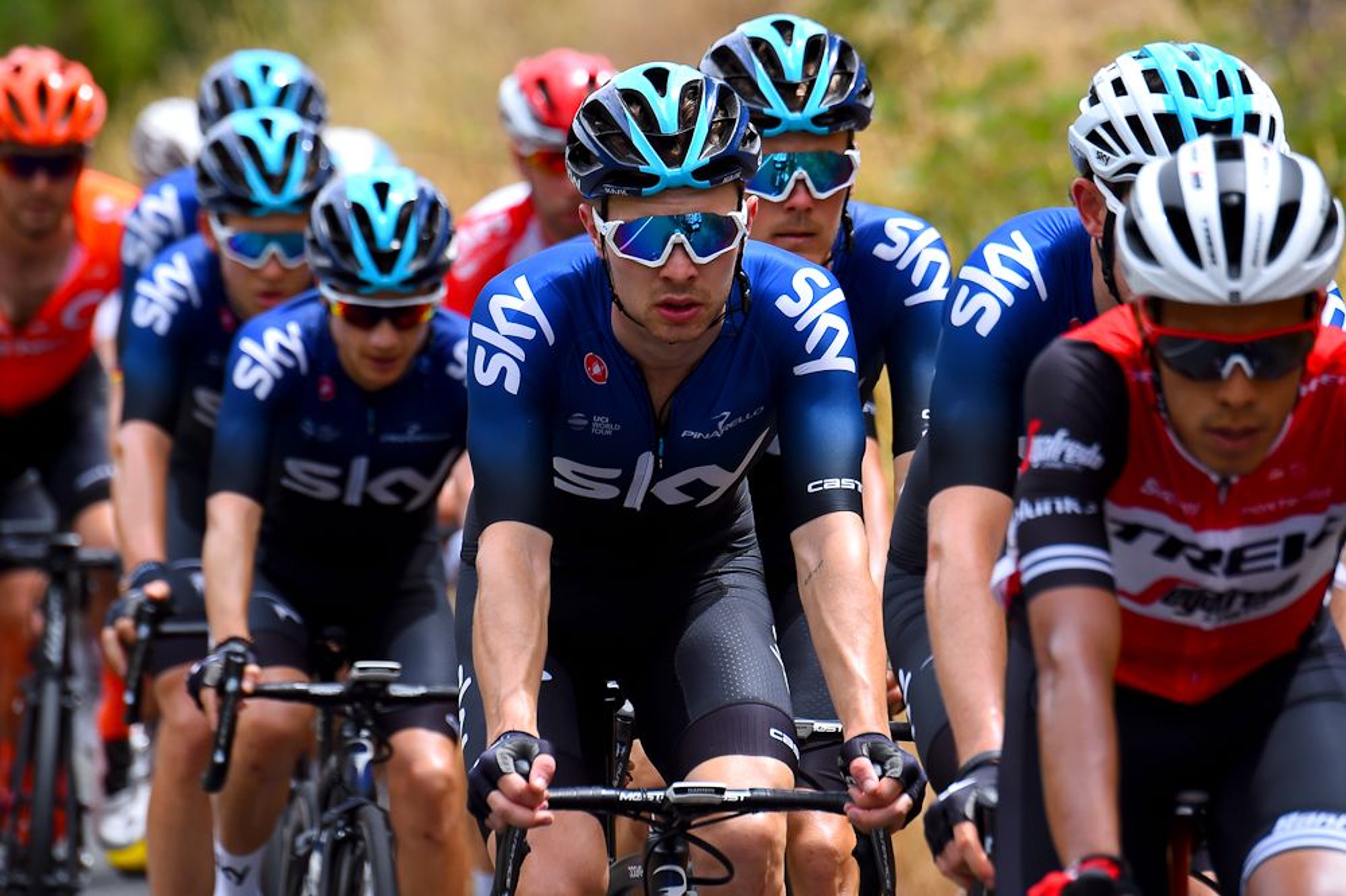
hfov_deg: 5.3
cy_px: 448
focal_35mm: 390
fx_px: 14576
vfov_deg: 3.5
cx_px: 673
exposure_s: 1/1000
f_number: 8
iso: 800
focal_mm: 390
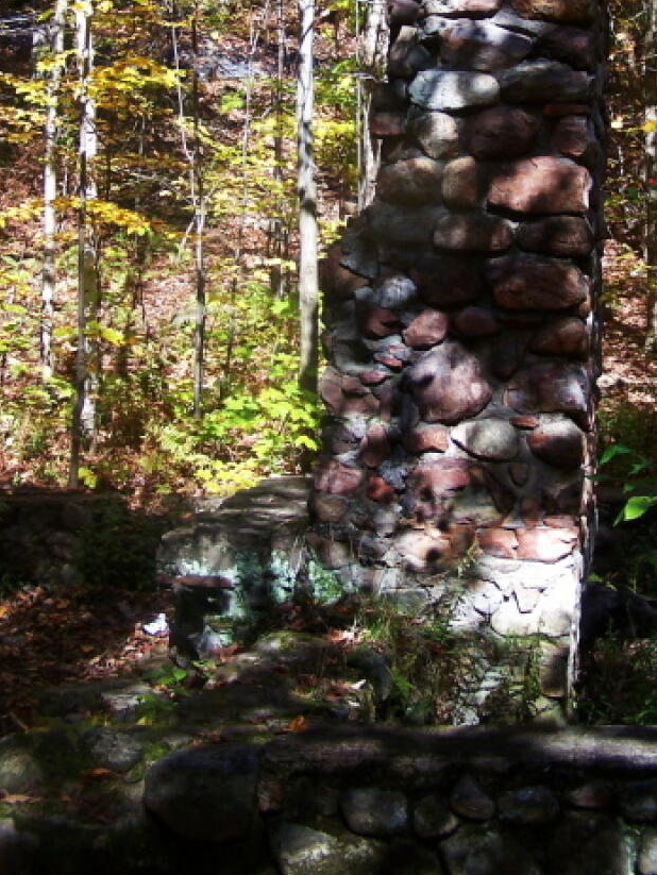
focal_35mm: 63
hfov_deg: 23.3
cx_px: 407
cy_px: 211
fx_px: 1593
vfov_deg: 30.2
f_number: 2.8
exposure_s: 1/500
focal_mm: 6.3
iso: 80
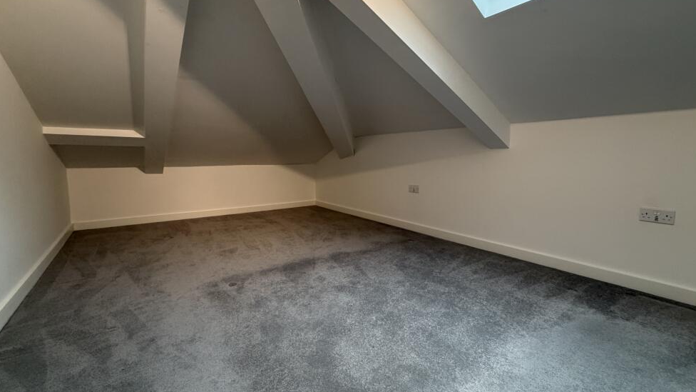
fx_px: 295
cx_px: 351
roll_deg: -0.9
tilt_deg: -6.3
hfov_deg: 99.4
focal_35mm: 16
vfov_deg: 67.0
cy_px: 185
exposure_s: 1/50
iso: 200
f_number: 2.2
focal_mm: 2.22
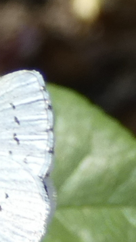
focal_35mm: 247
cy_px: 209
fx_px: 1582
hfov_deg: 4.9
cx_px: -79
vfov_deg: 8.7
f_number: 4.8
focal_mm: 17.1
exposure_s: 1/160
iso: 80
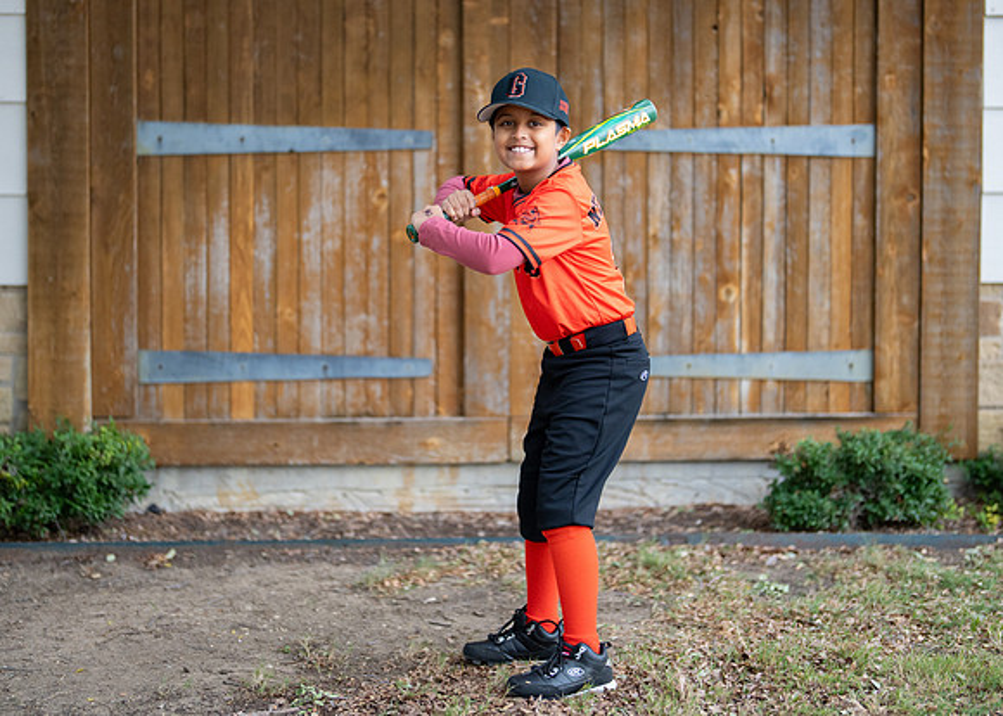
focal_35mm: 68
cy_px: 270
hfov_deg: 28.9
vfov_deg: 20.8
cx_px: 488
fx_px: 1944
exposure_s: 1/640
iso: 500
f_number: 1.2
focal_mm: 50
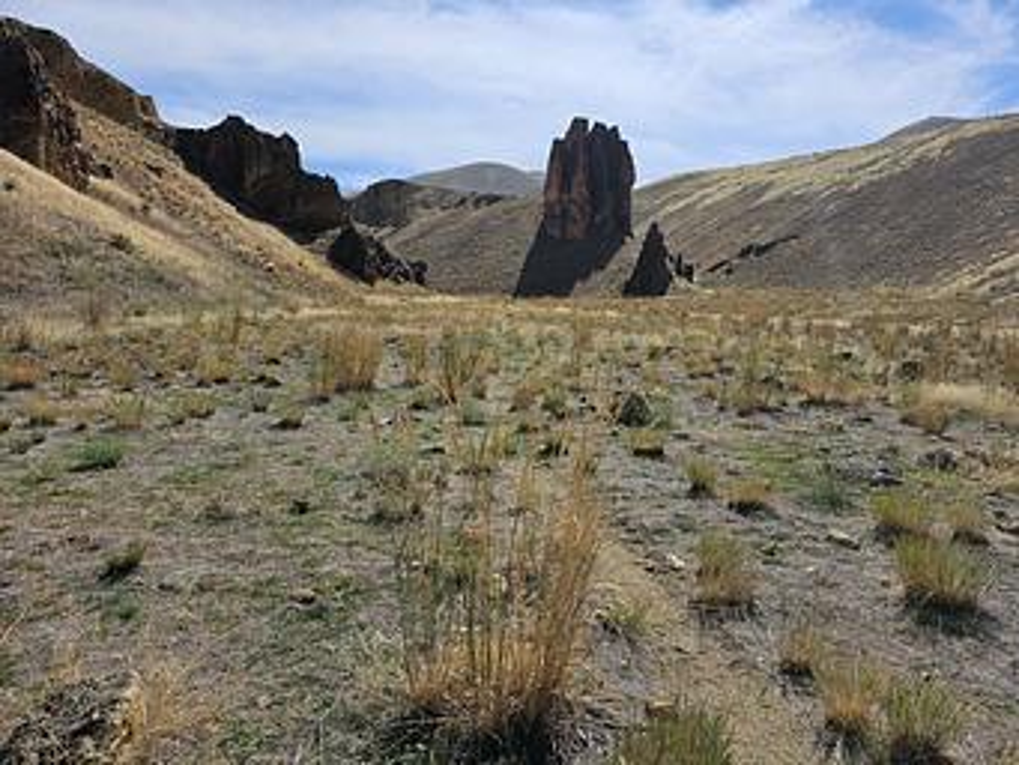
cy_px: 382
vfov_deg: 58.9
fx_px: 677
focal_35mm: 23
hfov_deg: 73.9
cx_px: 510
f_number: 1.7
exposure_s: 1/1546
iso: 10
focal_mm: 6.3
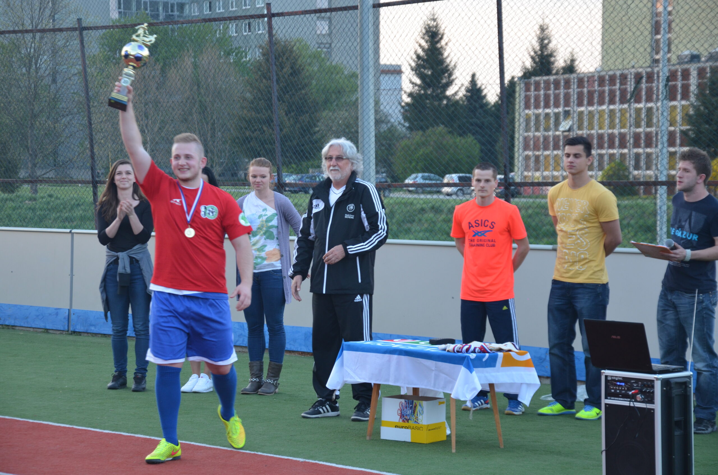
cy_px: 238
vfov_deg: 13.0
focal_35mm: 105
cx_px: 359
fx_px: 2090
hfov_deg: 19.5
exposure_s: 1/60
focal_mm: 70
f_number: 5.3
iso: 450
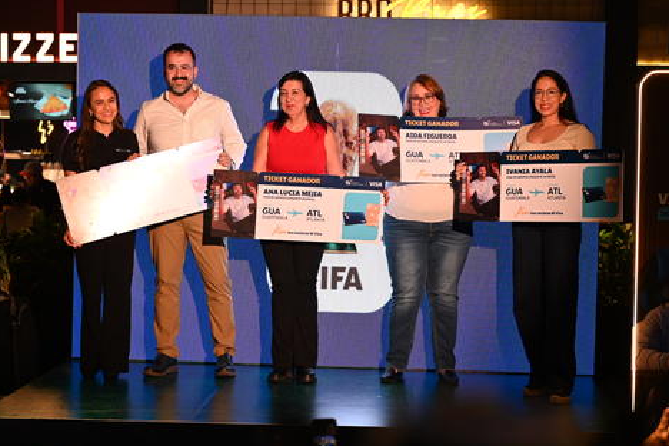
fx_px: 1524
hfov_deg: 24.8
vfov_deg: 16.7
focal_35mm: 82
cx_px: 329
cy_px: 226
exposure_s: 1/60
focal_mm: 80
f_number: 4
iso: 280
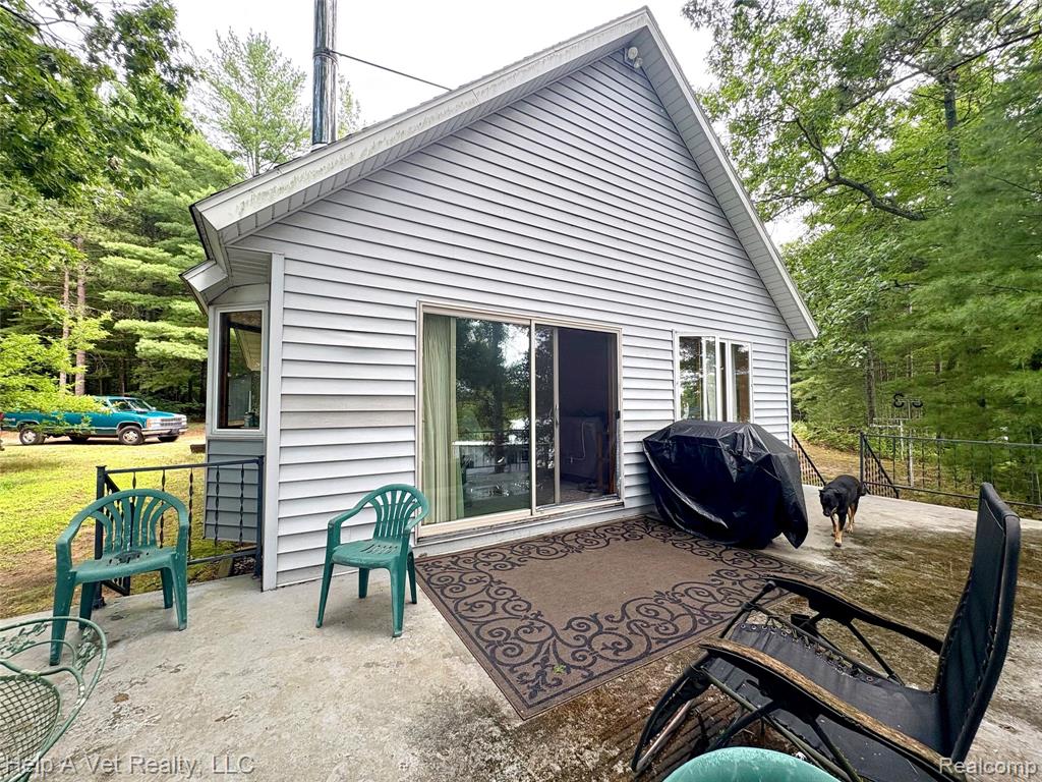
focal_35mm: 14
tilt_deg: +2.7
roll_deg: +0.6
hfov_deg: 102.1
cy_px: 391
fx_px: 421
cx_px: 521
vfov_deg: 85.7
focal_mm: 2.22
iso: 40
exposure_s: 1/234
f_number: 2.2
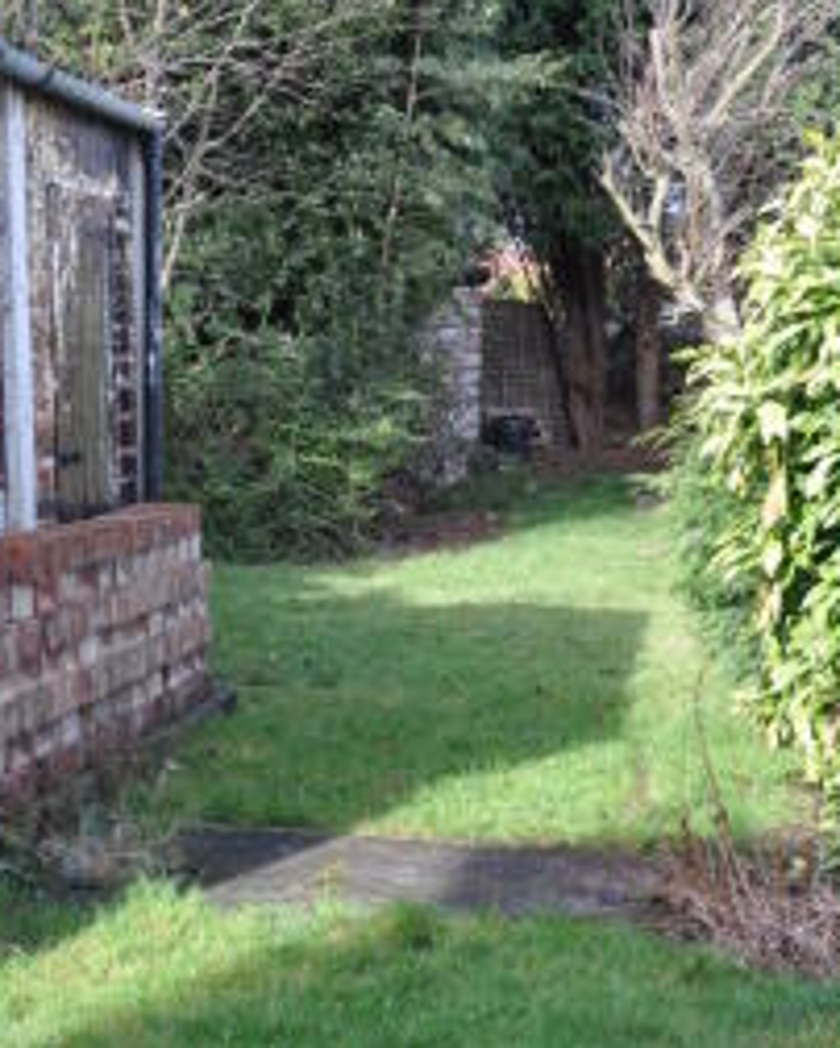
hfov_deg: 19.6
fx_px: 2421
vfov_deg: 24.4
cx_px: 541
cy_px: 613
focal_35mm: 78
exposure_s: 1/125
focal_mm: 32
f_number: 5.6
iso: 200
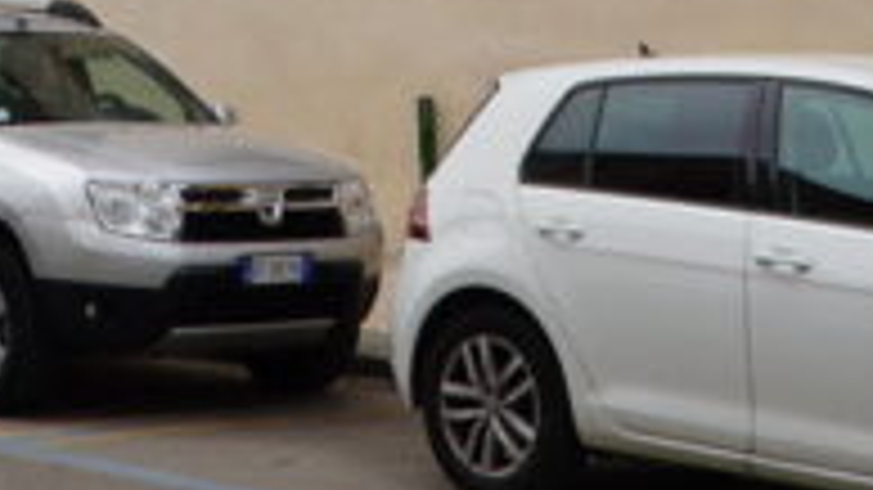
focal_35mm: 112
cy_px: -607
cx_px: 216
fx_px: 2592
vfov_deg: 9.8
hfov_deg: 19.0
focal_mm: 18
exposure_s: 1/160
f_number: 10
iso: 100
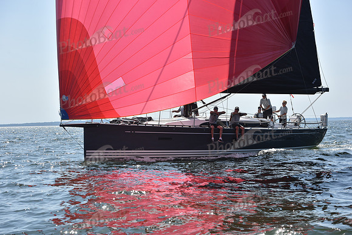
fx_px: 733
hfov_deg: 27.0
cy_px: 118
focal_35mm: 75
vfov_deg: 18.2
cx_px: 176
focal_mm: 75
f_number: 7.1
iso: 250
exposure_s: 1/1250
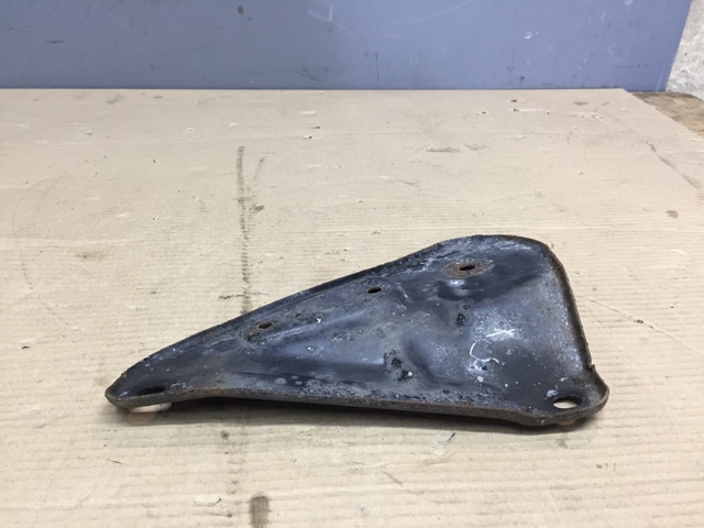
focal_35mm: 29
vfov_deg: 48.2
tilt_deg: -30.4
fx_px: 590
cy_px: 264
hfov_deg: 61.7
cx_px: 352
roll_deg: -2.7
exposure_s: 1/33
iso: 64
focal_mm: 4.15
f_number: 2.2
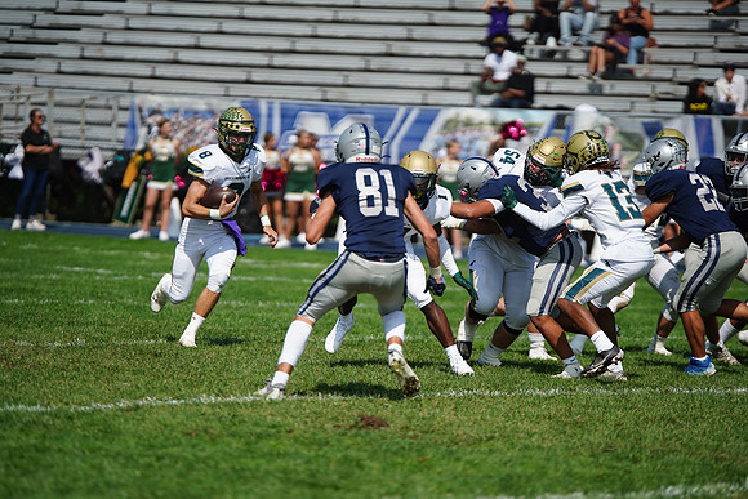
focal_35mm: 261
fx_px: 5424
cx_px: 374
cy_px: 250
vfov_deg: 5.3
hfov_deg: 7.9
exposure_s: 1/8000
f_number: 2.8
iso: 400
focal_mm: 261
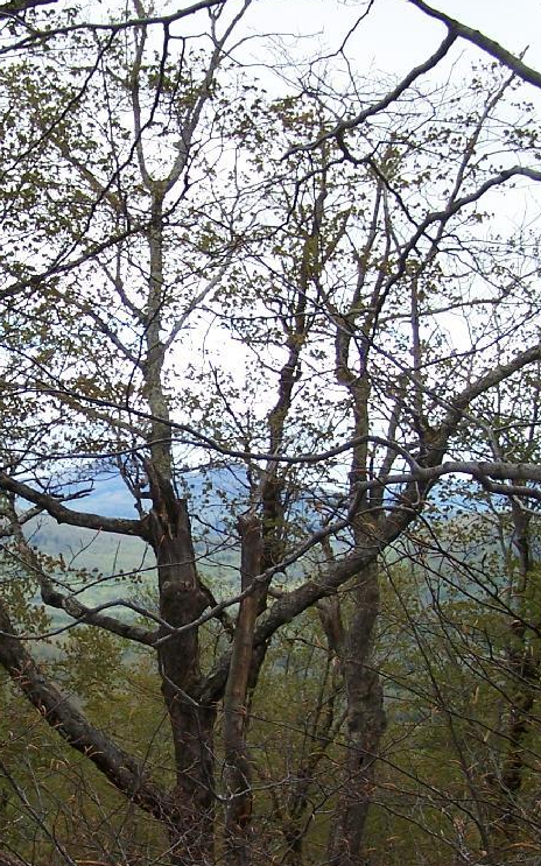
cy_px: 529
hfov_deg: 17.5
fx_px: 1747
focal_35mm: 74
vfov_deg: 27.8
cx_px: 115
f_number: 2.8
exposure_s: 1/640
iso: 80
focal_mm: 6.3
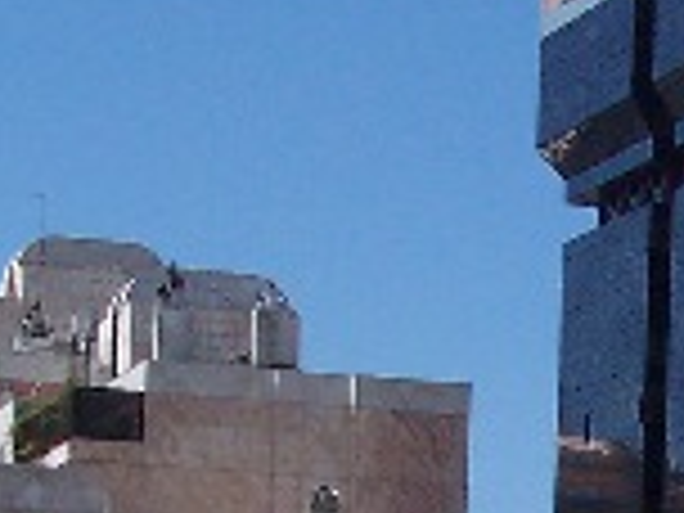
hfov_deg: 9.7
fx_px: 3952
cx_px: 927
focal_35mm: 200
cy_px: 716
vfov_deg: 7.3
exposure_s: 1/1000
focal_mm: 8
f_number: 4.8
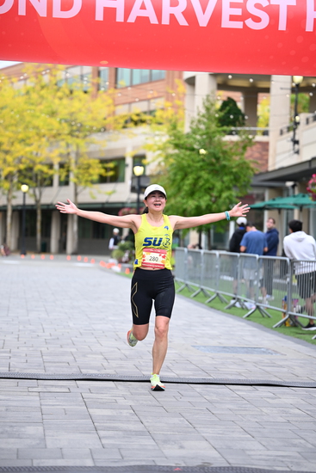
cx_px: 158
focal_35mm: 92
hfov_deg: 14.9
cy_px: 236
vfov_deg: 22.1
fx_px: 1210
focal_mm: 92
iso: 640
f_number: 2.8
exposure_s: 1/1600
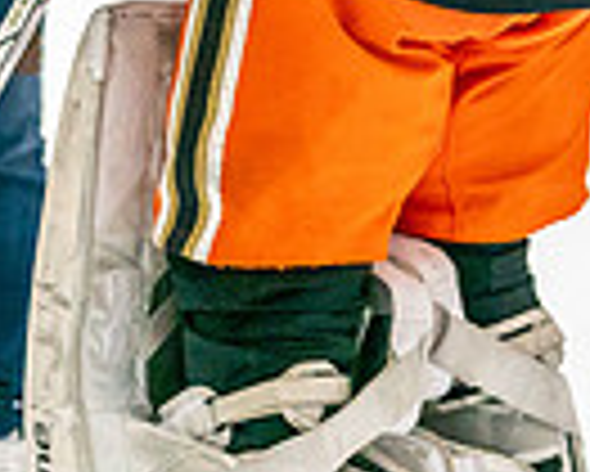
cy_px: -490
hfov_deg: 5.7
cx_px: 219
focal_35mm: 339
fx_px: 5924
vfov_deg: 4.5
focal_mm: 70
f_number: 2.8
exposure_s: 1/1250
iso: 3200
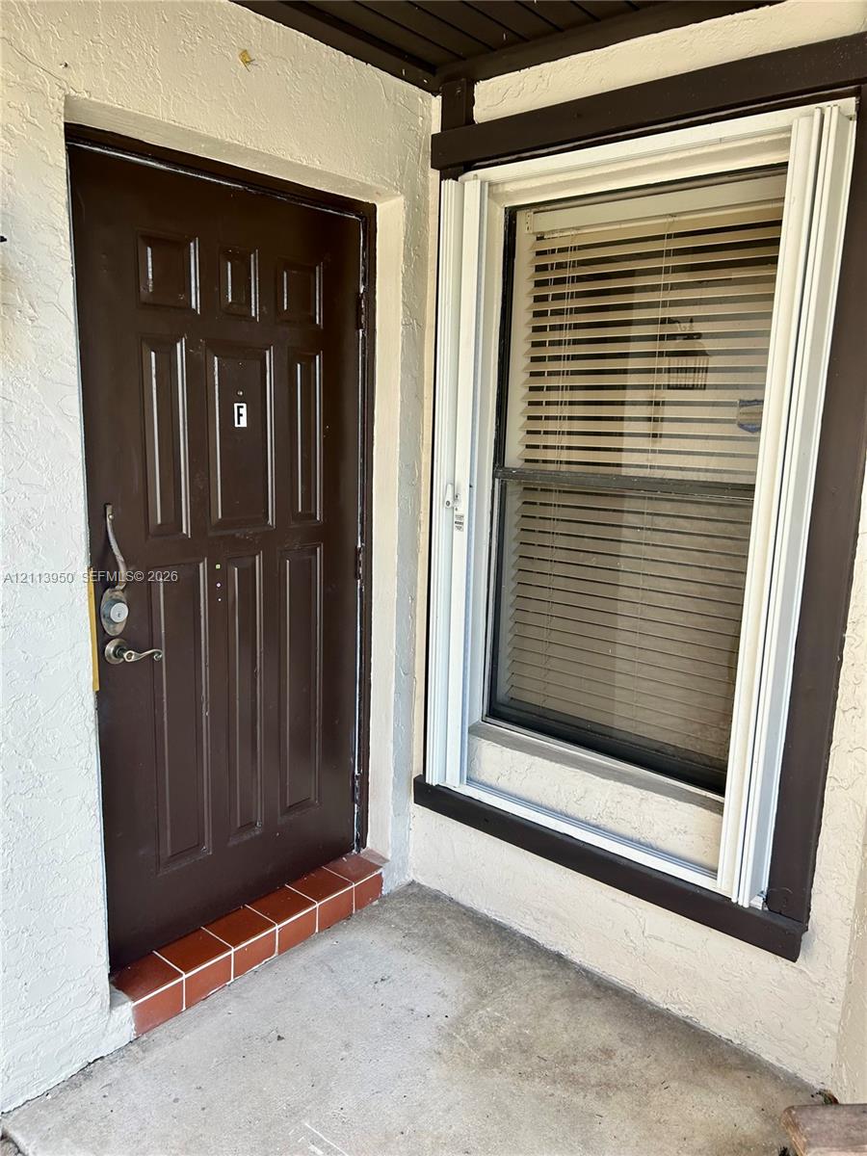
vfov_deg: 67.3
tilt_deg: -10.5
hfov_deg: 53.1
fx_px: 868
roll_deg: -1.6
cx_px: 434
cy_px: 578
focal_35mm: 26
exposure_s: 1/121
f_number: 1.5
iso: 40
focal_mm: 5.7
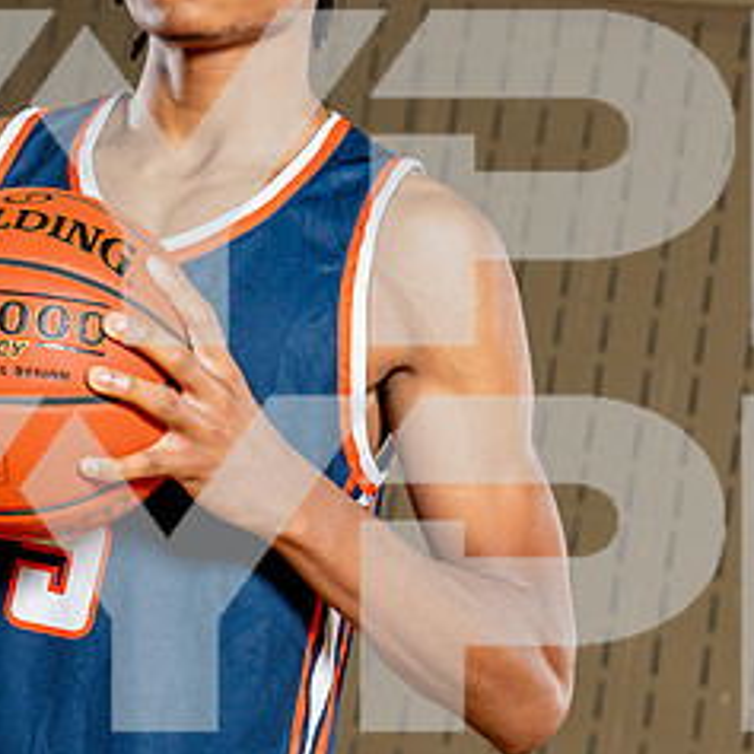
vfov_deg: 13.7
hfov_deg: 13.7
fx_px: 3130
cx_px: 309
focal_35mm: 127
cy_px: 180
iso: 400
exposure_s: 1/250
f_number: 6.3
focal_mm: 61
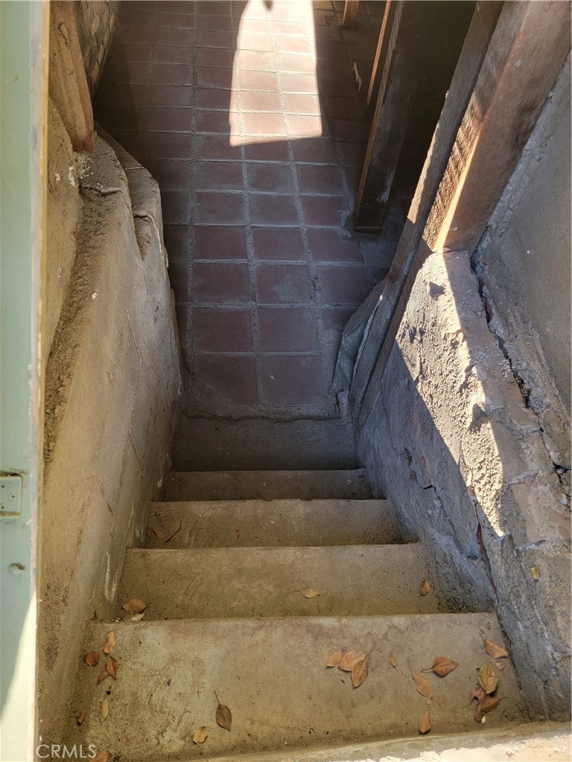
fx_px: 529
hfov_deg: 56.8
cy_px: 381
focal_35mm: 24
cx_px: 286
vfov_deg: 71.6
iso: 80
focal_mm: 6.7
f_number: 1.8
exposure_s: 1/120
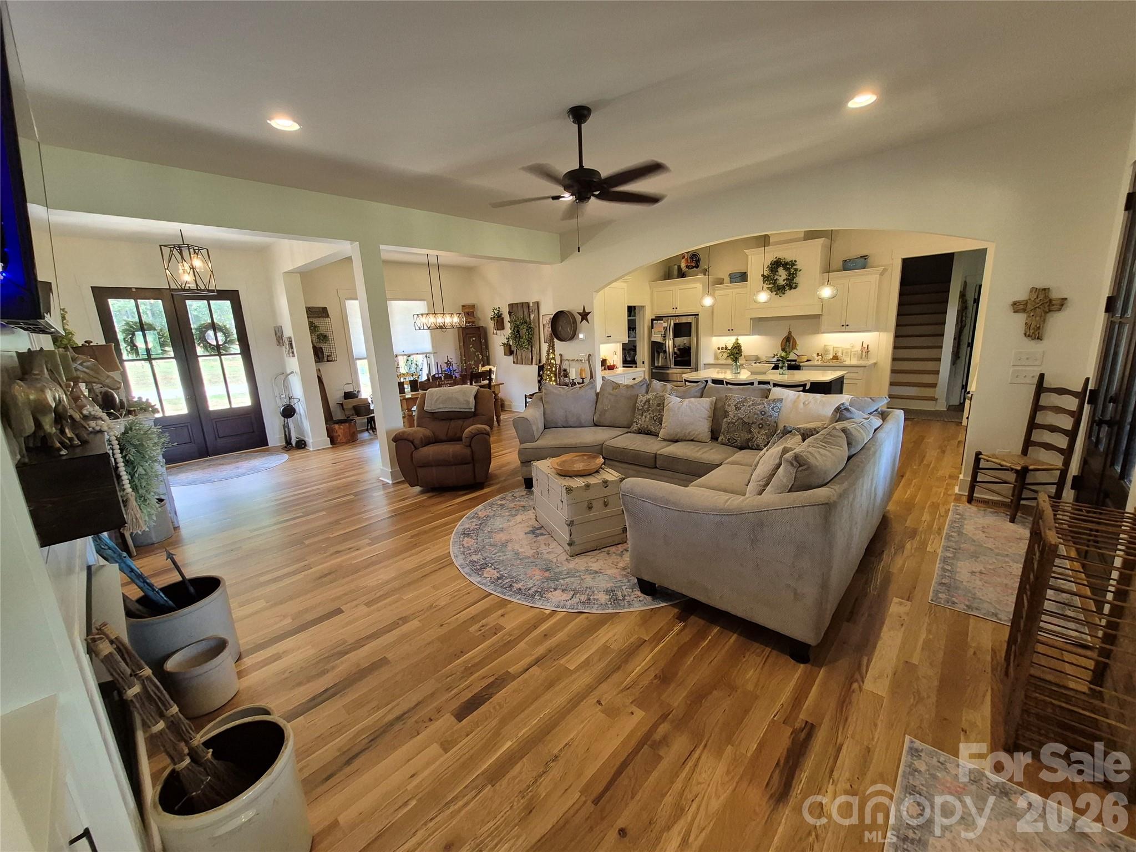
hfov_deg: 106.2
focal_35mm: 13
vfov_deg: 89.9
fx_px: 427
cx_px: 568
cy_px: 426
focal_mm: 1.74
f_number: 2.2
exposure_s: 1/60
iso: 200
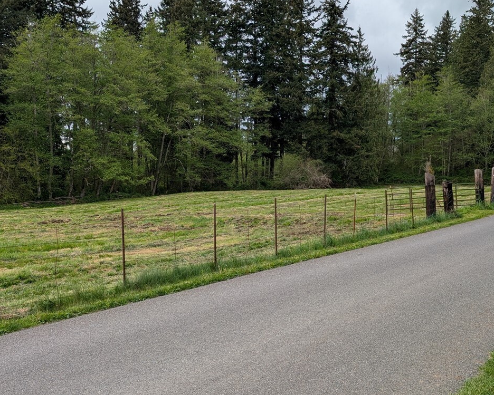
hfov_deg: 45.8
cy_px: 208
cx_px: 250
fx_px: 585
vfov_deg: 37.3
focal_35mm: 40
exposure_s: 1/635
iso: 23
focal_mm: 6.9
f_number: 1.68
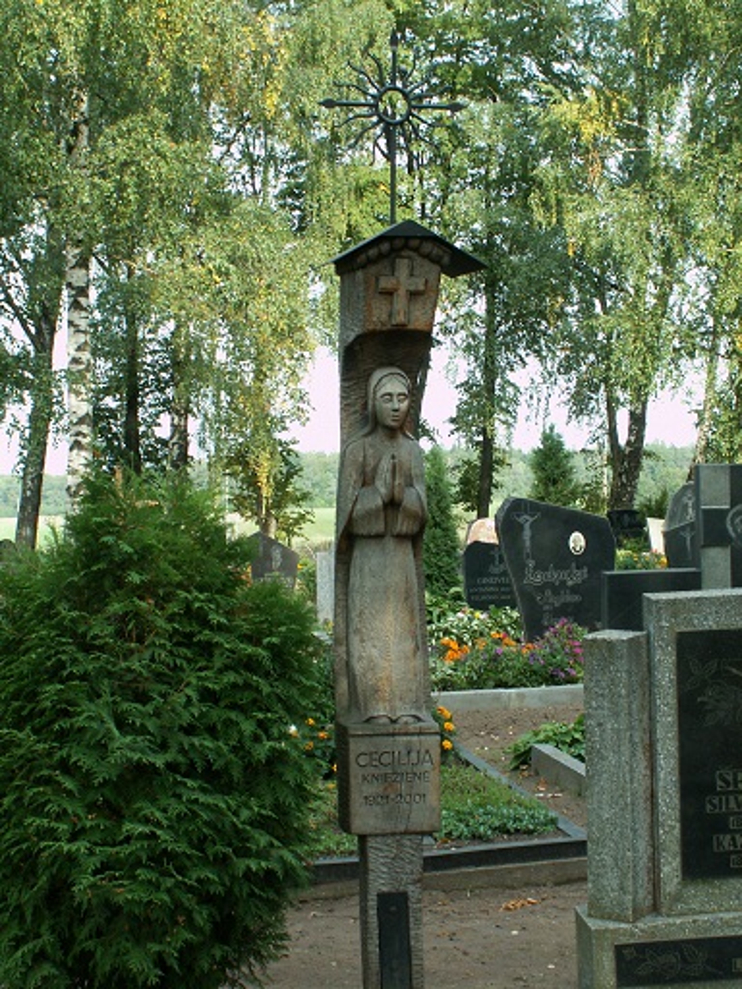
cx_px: 371
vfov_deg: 34.3
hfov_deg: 26.1
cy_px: 494
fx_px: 1600
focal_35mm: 56
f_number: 5
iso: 50
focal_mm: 9.33
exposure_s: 1/30
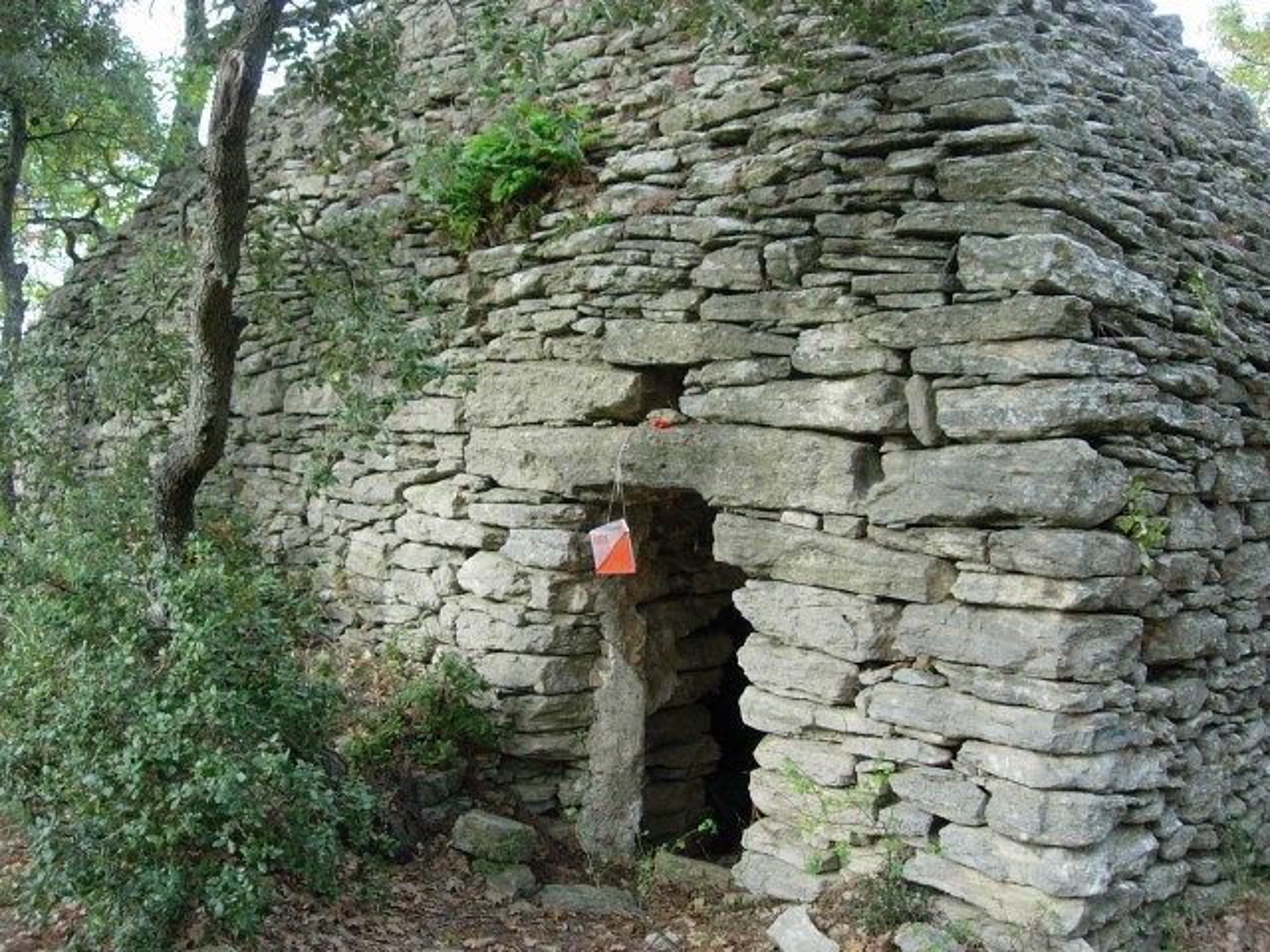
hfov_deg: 49.0
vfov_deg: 37.7
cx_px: 635
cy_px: 476
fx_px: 1394
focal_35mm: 38
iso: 64
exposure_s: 1/46.5
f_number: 2.8
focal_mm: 7.8
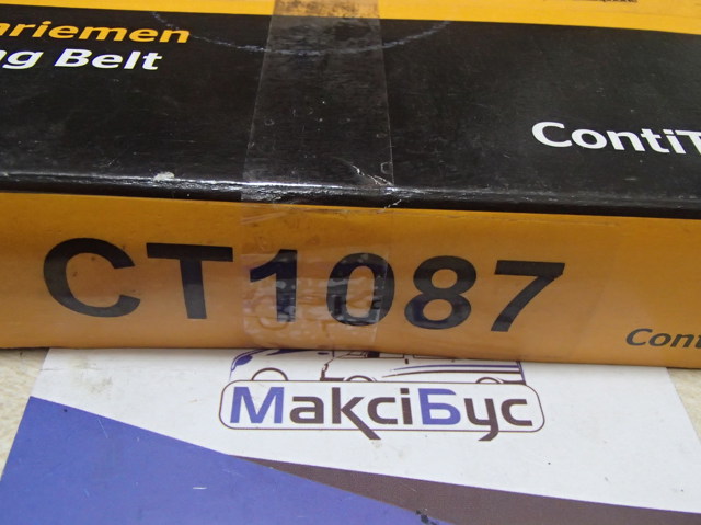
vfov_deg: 38.6
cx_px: 350
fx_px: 749
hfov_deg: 50.2
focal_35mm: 37
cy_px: 262
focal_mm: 6.64
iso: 800
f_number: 4.7
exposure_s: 1/40
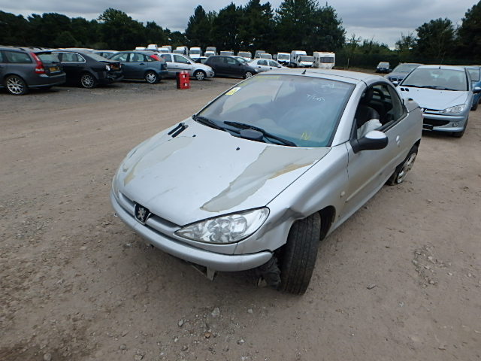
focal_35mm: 21
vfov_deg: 63.4
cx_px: 240
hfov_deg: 79.0
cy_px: 180
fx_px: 292
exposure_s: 1/250
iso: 125
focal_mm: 3.7
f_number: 3.5
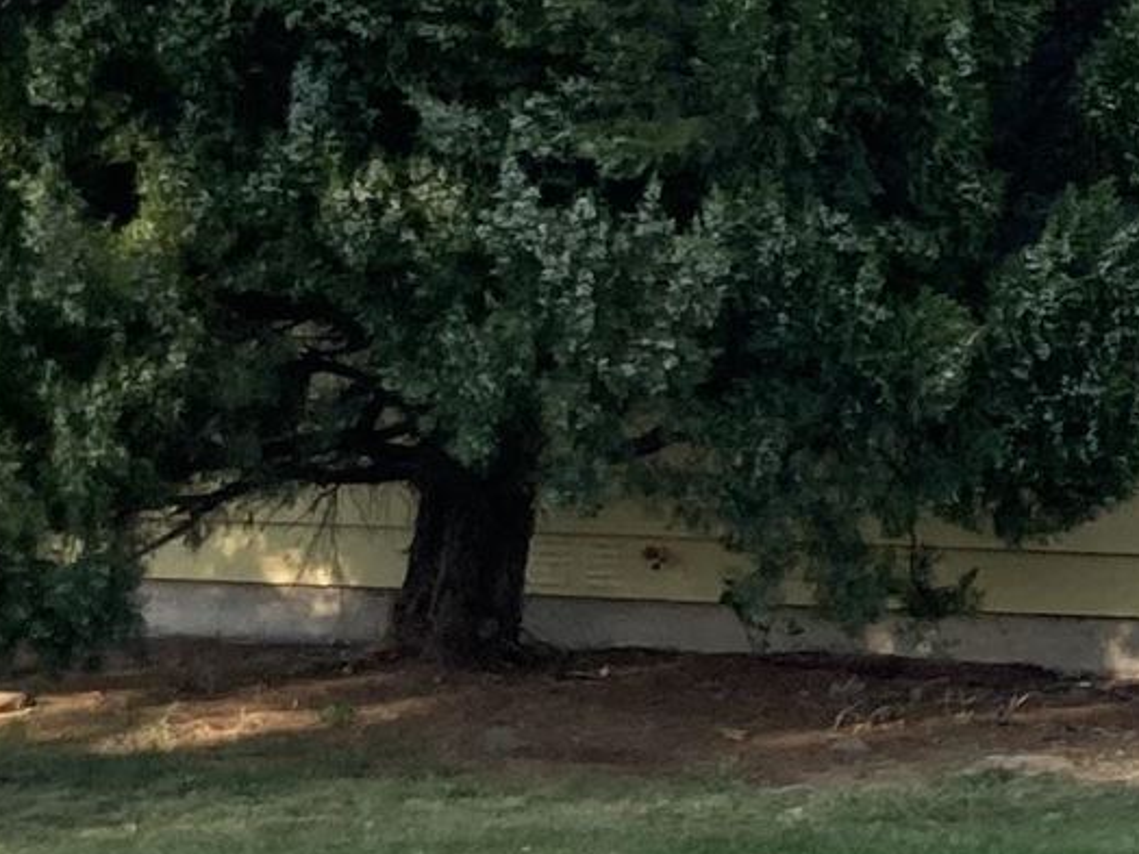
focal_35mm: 164
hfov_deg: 10.7
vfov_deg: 9.0
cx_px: 2524
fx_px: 5396
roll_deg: +0.1
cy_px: 343
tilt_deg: -1.1
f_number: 1.8
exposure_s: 1/923
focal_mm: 3.99
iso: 20
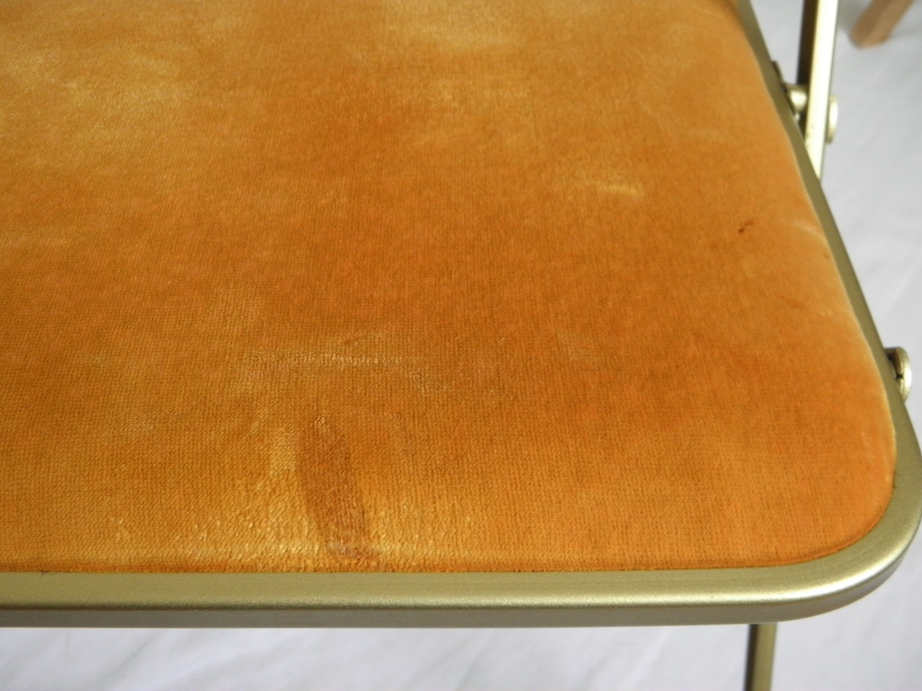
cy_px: 346
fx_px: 1012
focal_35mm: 38
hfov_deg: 49.0
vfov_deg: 37.7
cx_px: 461
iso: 200
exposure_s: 1/10
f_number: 3.7
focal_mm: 6.8
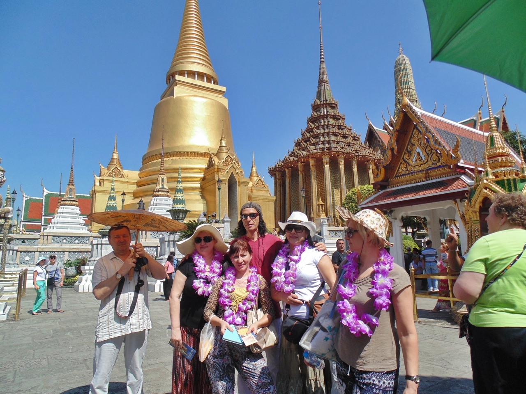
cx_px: 263
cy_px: 197
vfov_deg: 61.1
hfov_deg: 76.4
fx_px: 334
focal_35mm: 22
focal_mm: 4
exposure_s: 1/125
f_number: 9.7
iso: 80
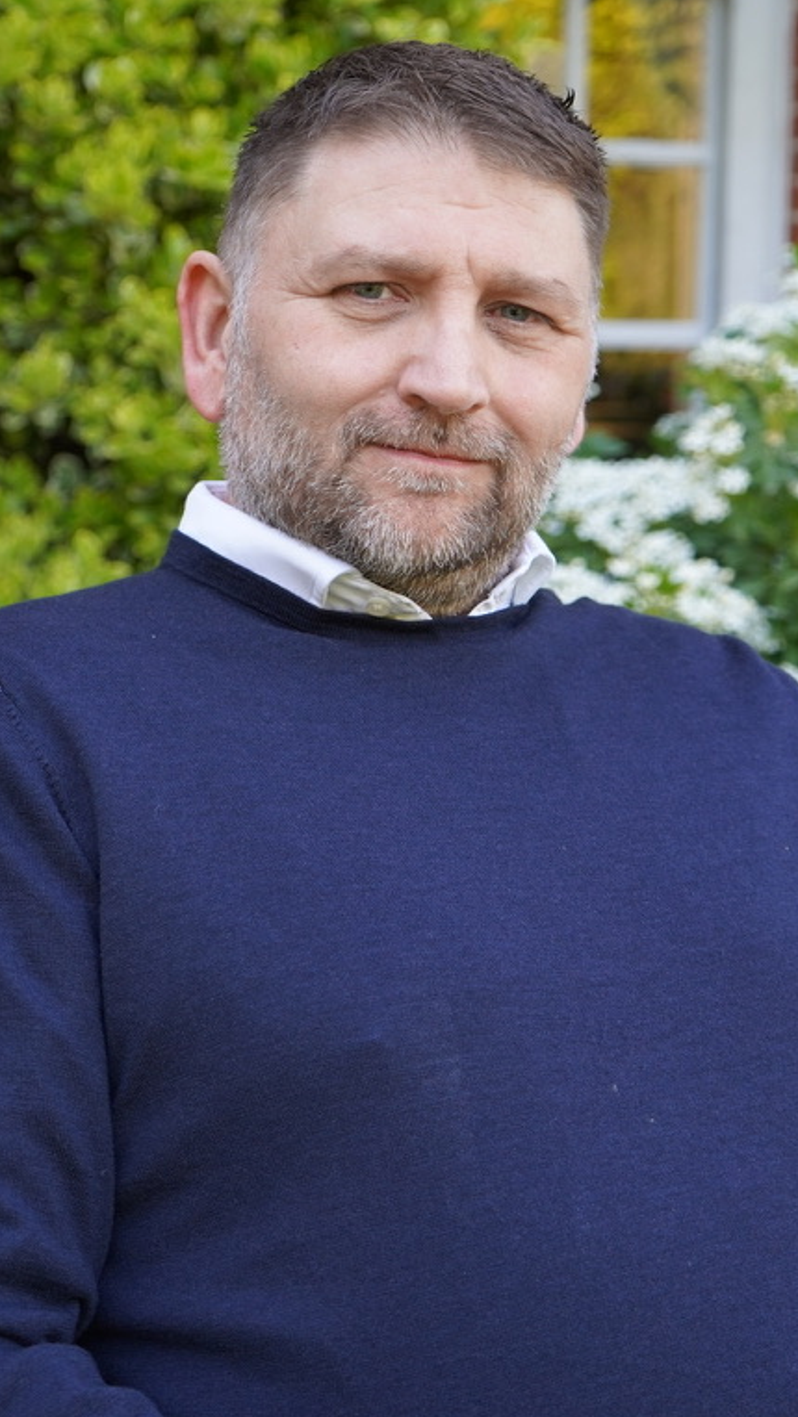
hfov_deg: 17.2
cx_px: 390
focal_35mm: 70
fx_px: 2632
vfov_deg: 30.1
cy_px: 658
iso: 640
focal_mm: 47
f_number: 4.5
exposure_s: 1/160
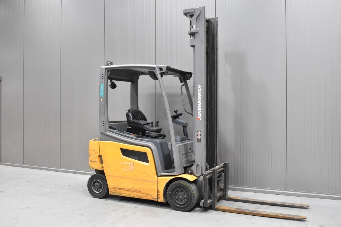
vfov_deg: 38.4
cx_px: 170
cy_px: 114
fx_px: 327
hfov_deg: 55.1
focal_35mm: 34
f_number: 5.6
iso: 1600
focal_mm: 23
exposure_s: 1/25
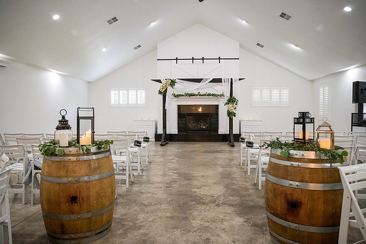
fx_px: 244
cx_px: 183
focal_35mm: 24
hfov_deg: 73.7
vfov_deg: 53.2
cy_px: 122
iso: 8000
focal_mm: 24
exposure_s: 1/320
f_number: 4
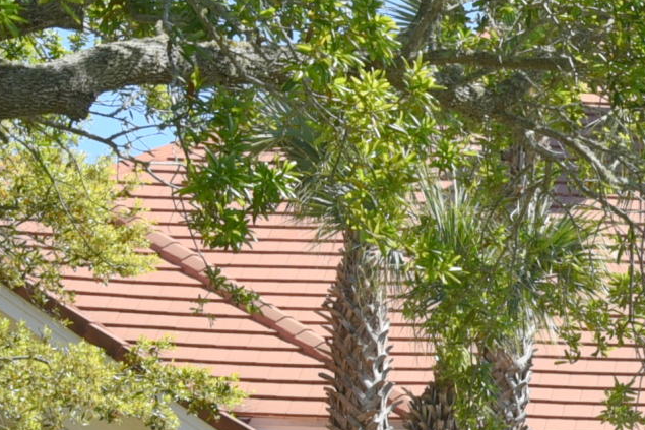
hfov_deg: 9.0
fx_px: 3725
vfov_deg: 6.6
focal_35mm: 208
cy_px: 467
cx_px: 1484
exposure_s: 1/320
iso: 200
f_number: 9
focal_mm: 44
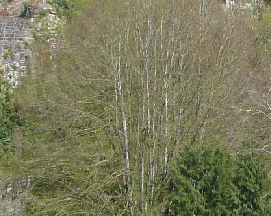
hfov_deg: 3.5
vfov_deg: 2.8
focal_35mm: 545
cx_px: 395
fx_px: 4370
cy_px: -5
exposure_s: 1/320
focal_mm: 15.8
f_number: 4.3
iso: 80
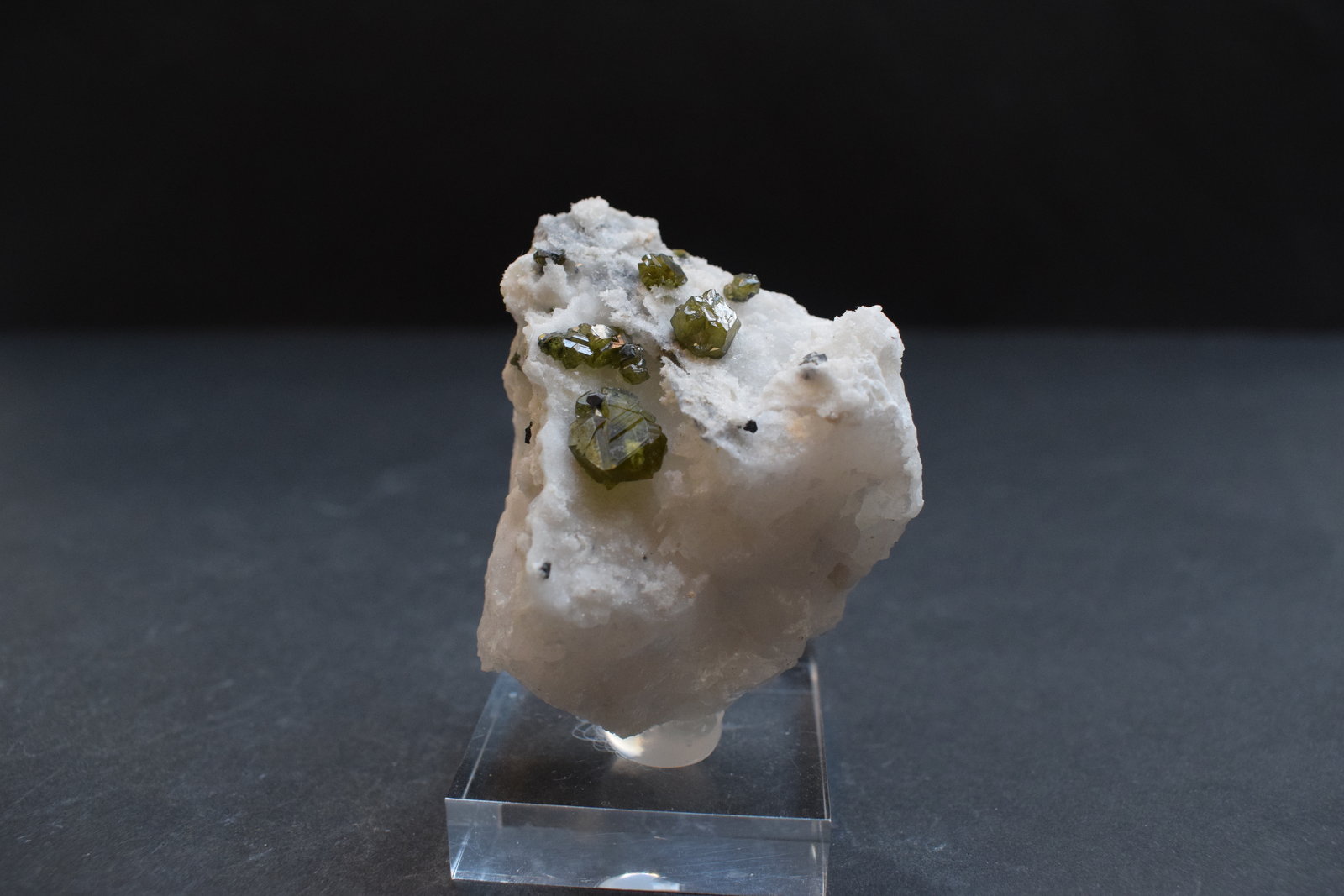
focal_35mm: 30
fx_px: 1120
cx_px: 672
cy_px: 448
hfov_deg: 61.9
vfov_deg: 43.6
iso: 1600
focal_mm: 20
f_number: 6.3
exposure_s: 1/30
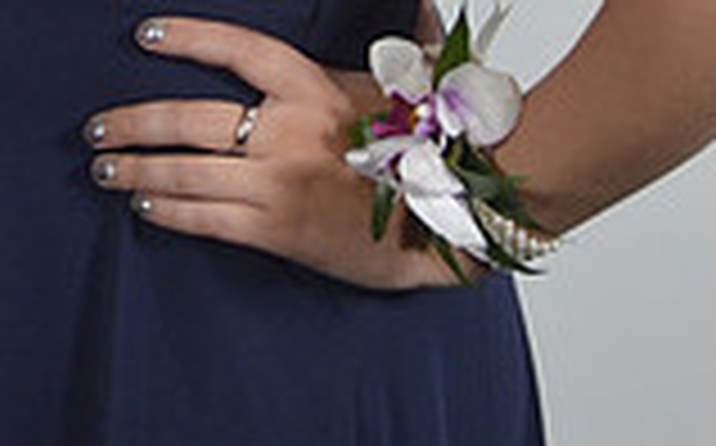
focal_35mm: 279
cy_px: -820
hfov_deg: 7.5
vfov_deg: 4.5
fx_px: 5438
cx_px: -113
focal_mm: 50
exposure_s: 1/100
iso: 1600
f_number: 5.6
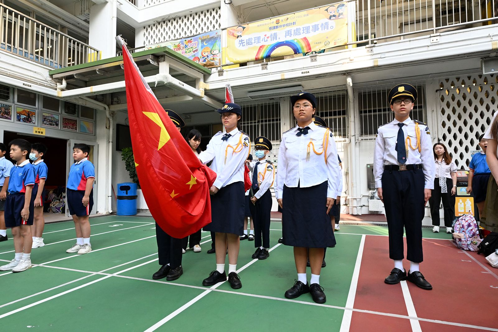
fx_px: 291
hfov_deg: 81.2
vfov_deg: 59.5
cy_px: 166
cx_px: 249
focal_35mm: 21
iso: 1250
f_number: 5.6
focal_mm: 14
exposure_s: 1/640
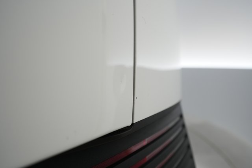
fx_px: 196
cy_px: 84
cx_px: 126
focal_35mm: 28
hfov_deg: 65.5
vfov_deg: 46.4
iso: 800
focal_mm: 28
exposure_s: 1/100
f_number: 4.5
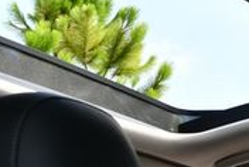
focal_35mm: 131
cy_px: -18
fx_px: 908
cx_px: 416
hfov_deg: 14.2
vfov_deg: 10.4
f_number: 6.3
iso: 200
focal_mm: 18
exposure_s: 1/250
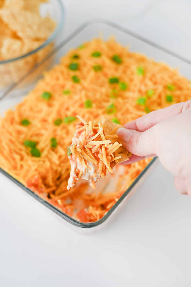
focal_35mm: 50
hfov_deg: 27.0
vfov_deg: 39.6
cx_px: 96
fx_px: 398
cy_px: 144
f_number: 3.5
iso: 160
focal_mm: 50
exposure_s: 1/160
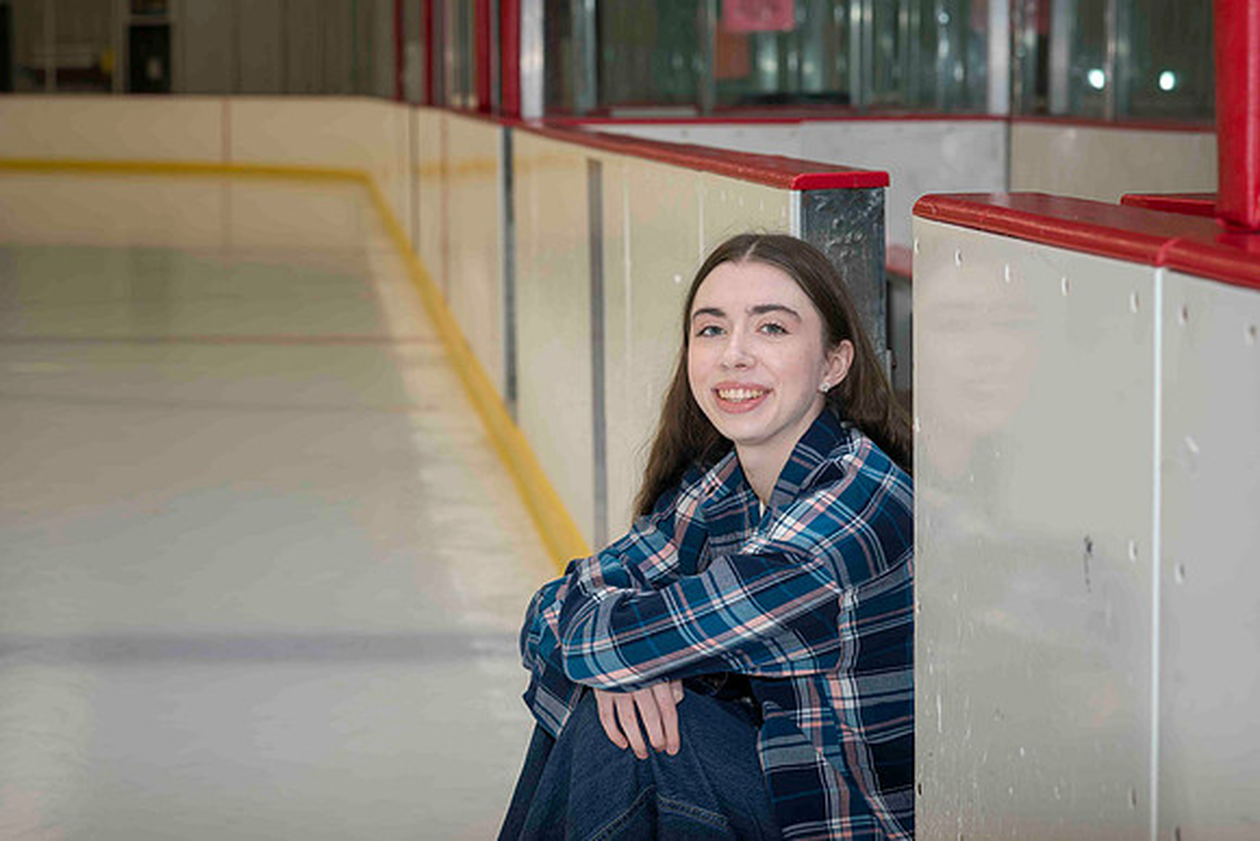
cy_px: 409
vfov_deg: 15.4
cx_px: 630
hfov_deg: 22.9
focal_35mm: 89
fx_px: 3107
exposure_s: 1/250
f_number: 6.3
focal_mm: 85
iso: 1000
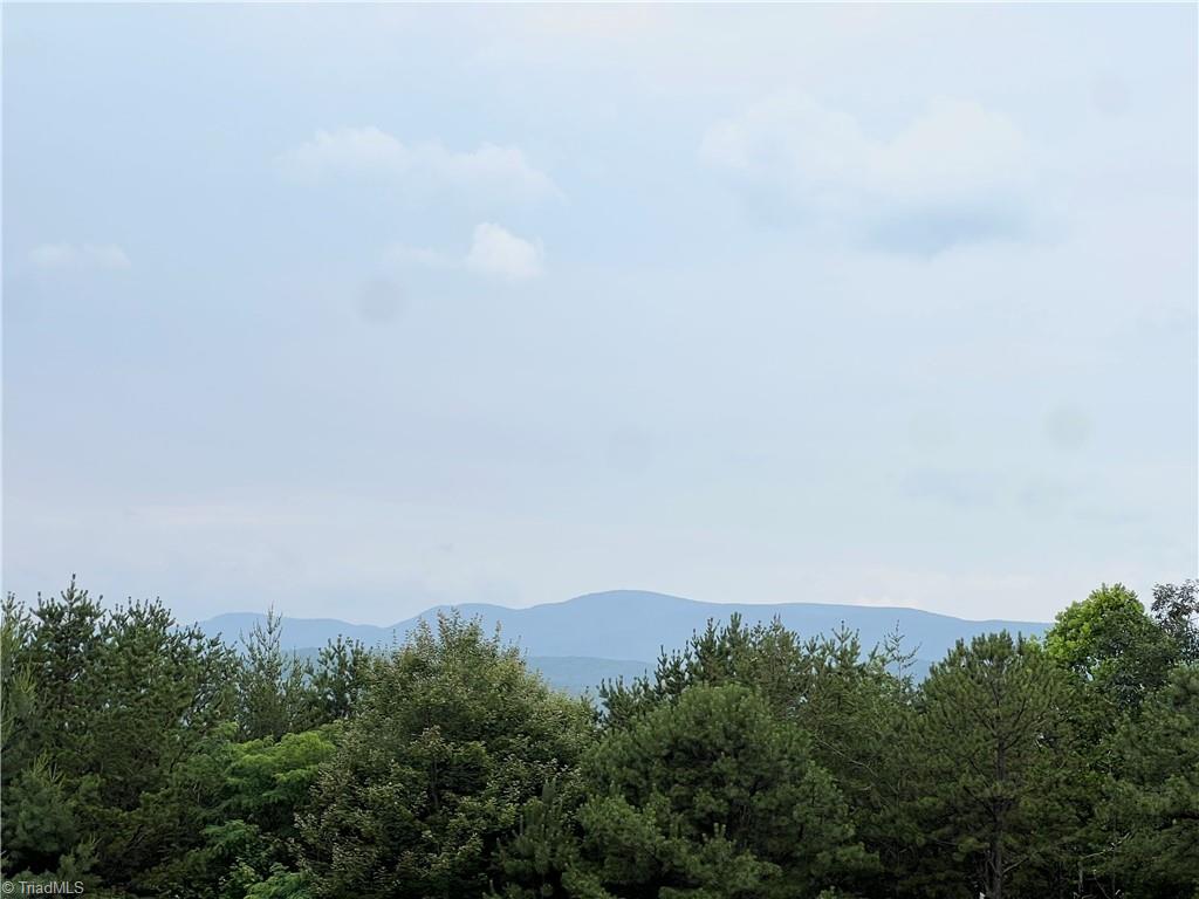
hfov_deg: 25.3
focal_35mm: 77
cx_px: 600
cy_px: 450
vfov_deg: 19.1
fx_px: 2667
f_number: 2.8
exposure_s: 1/968
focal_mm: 9
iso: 32
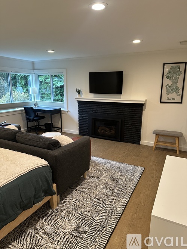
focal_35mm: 24
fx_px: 173
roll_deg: -1.7
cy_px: 124
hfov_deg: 56.8
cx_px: 94
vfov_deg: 71.6
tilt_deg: -13.3
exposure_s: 1/60
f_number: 1.78
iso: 400
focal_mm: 6.86
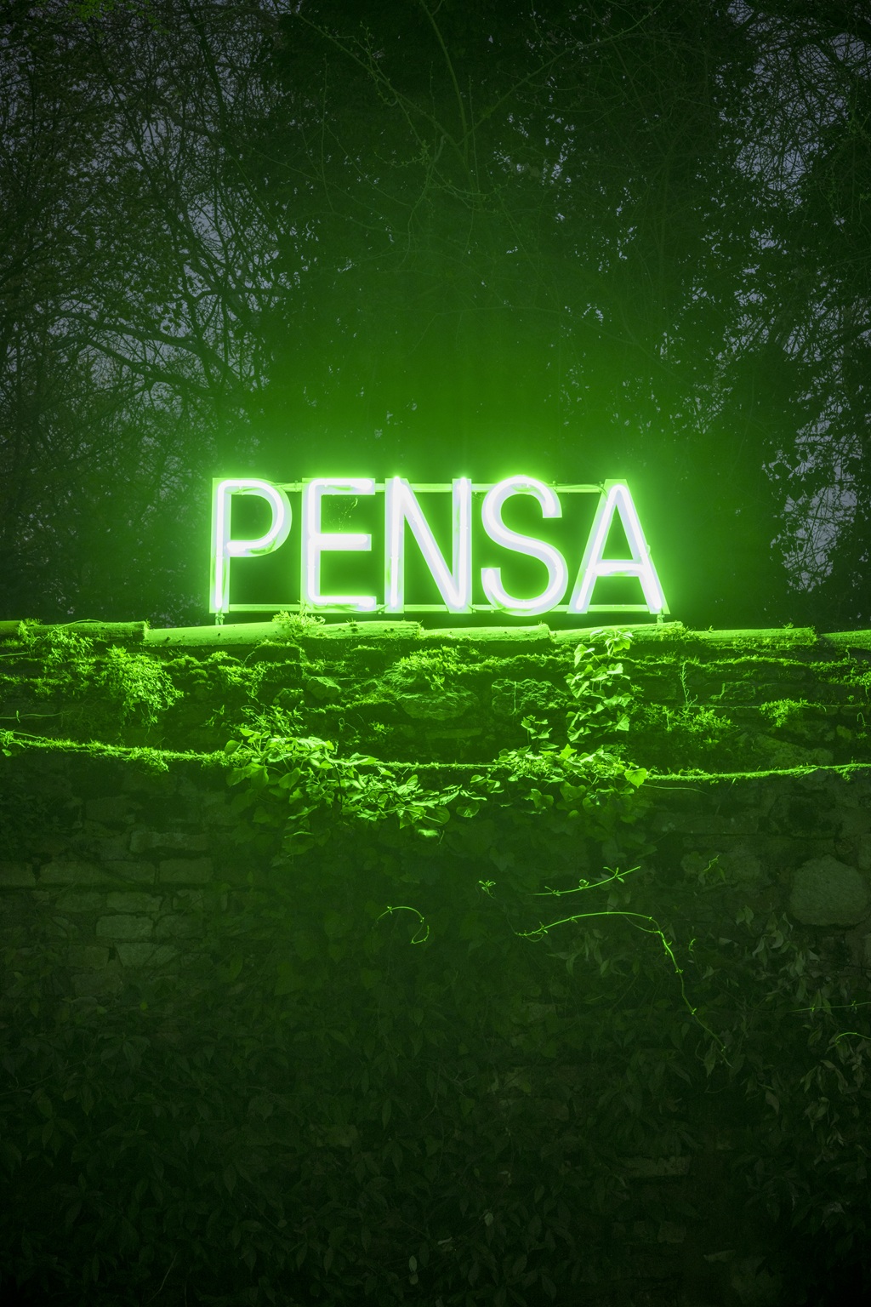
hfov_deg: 20.9
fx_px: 2359
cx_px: 436
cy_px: 654
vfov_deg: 31.0
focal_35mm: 65
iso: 200
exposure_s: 6
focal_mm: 65
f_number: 10
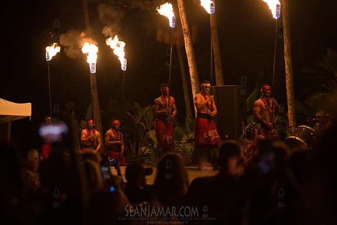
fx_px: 983
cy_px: 112
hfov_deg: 19.5
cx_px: 168
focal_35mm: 105
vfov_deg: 13.0
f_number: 2.8
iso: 800
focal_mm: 105
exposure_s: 1/60
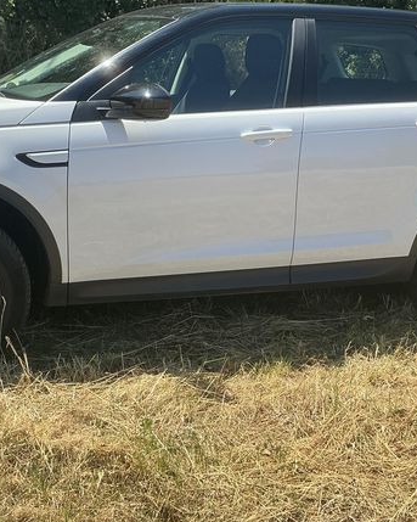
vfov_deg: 36.4
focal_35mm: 51
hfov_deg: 29.6
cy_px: 181
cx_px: 162
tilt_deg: -15.4
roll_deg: -5.4
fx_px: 787
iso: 25
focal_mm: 3
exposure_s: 1/1144
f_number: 1.8
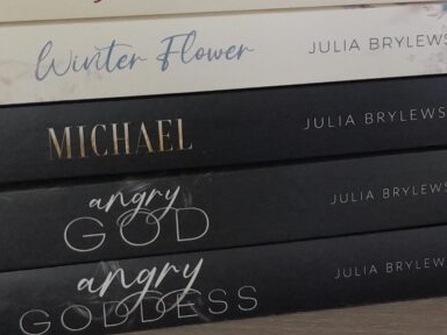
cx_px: 464
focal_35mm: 72
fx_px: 930
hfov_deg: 25.5
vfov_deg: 19.5
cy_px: -38
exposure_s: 1/50
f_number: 1.8
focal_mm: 4
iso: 250
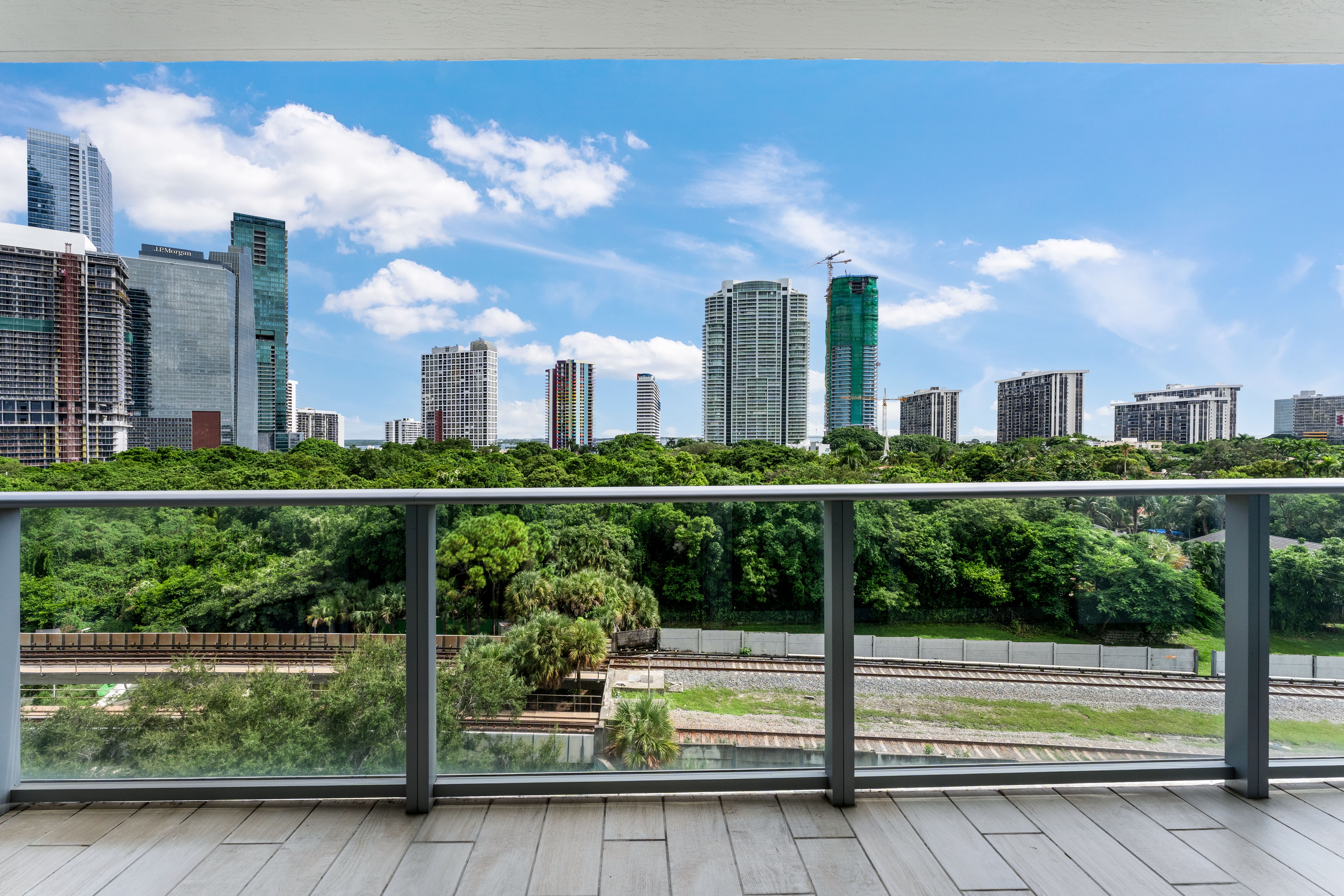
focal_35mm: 14
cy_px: 448
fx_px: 523
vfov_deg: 81.2
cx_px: 672
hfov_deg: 104.3
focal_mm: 14
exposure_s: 1/400
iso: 320
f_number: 11
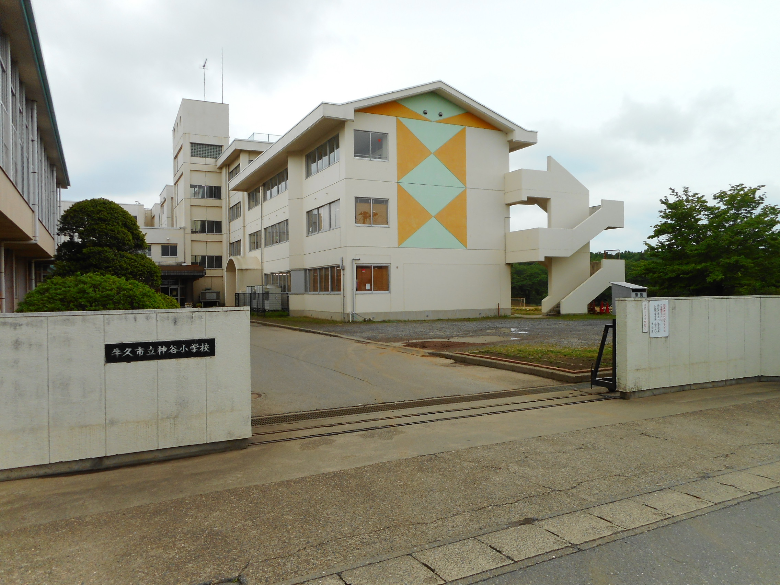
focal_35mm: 25
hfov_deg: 69.4
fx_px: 563
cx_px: 390
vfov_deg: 54.9
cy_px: 292
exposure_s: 1/160
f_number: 3.7
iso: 80
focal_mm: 4.5
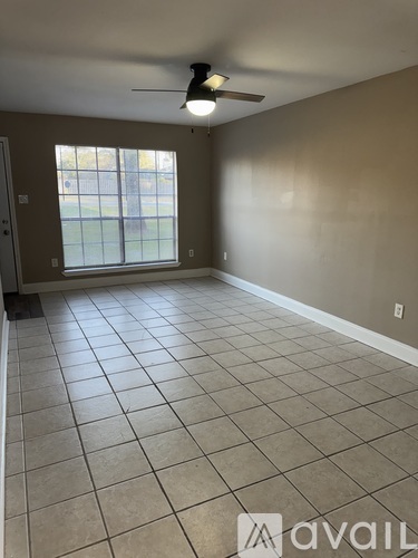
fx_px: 386
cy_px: 279
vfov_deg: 71.6
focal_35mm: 24
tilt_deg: -13.3
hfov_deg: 56.8
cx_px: 209
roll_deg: -0.5
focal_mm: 6.76
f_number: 1.78
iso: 160
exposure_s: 1/120
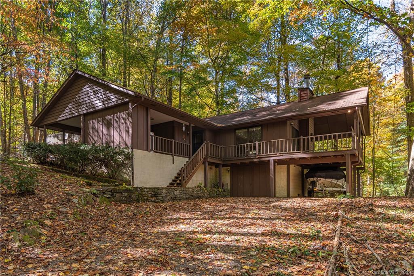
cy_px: 138
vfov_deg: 57.2
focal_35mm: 22
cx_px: 207
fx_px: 253
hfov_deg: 78.6
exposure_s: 1/100
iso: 100
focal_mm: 22
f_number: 8
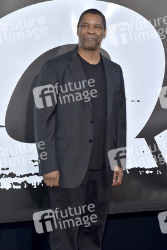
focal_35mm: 66
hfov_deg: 20.6
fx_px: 459
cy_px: 125
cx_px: 84
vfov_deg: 30.5
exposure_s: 1/200
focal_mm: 66
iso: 250
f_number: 6.3
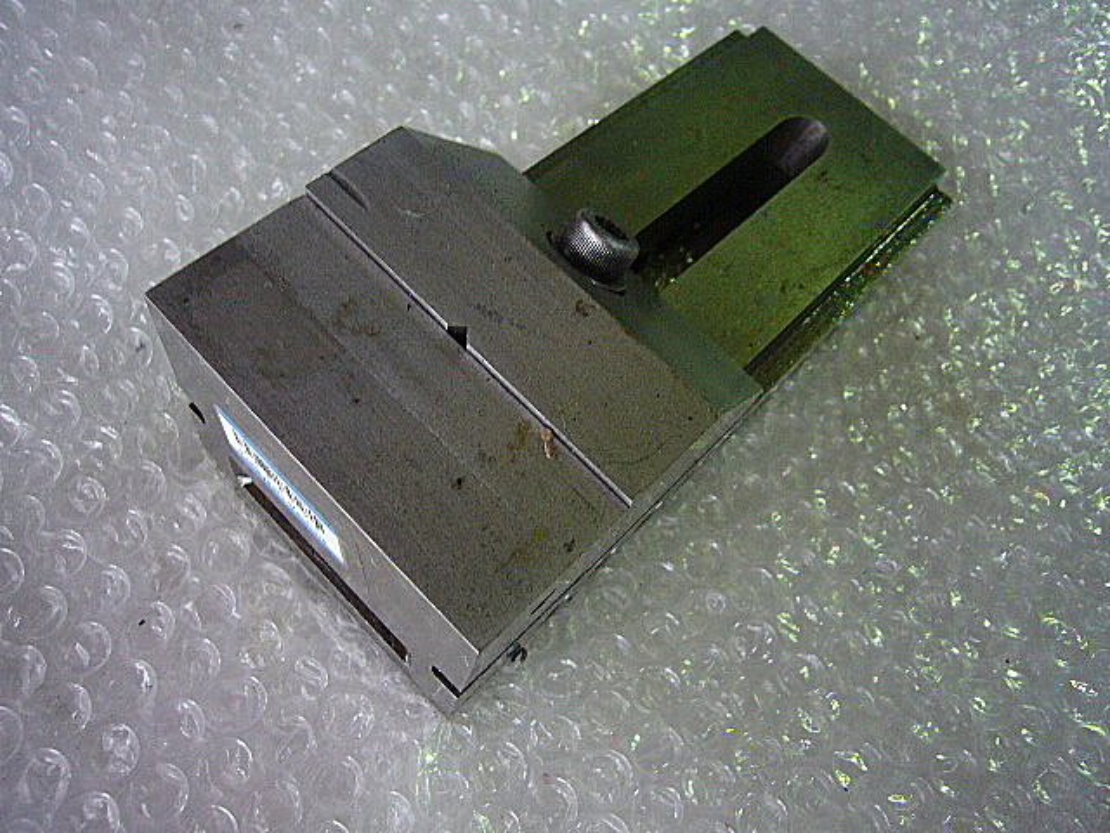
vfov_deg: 49.7
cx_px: 555
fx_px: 898
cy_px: 416
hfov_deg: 63.4
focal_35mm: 28
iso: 160
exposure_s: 1/15
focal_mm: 4.6
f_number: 2.8
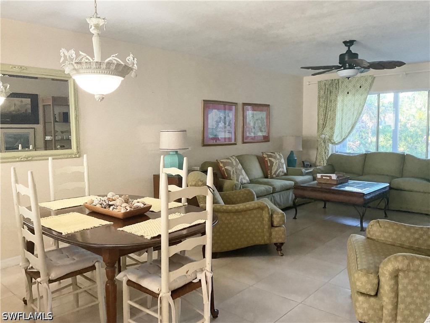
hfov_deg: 61.7
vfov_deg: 48.2
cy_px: 162
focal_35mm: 29
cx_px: 215
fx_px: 360
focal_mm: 3
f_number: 1.8
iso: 160
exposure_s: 1/60
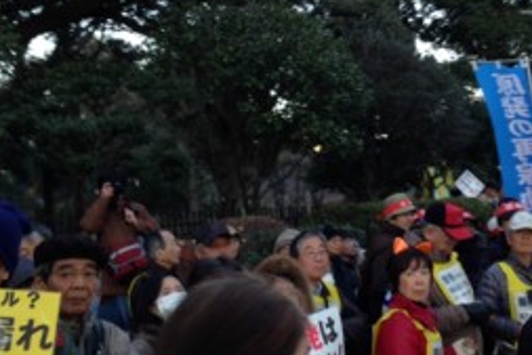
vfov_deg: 22.2
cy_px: 130
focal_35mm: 61
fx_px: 902
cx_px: 385
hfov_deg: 32.4
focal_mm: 4.12
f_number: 2.4
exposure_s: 1/60
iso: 64
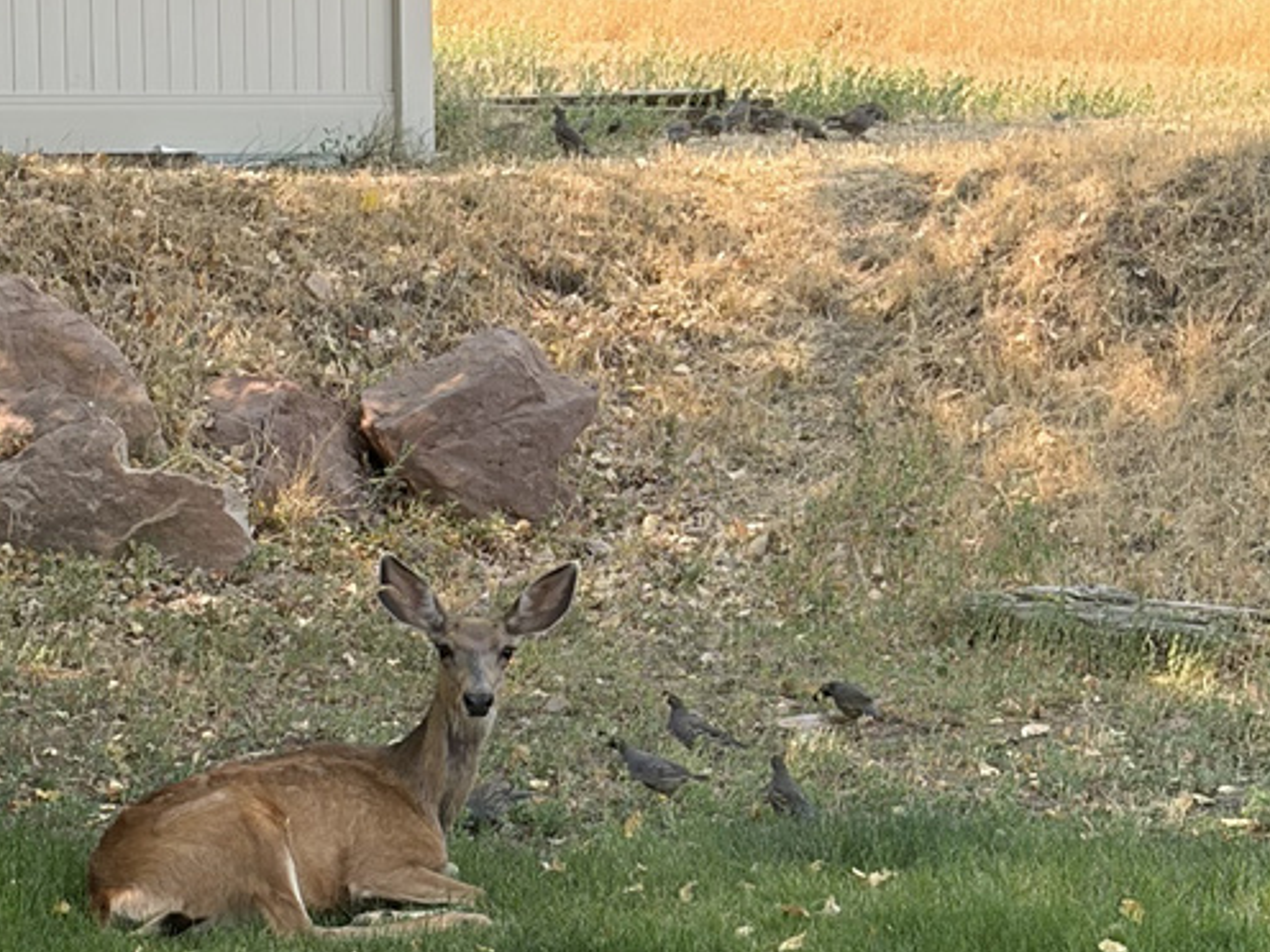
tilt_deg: -3.2
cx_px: 556
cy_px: 504
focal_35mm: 161
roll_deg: +1.2
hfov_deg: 12.3
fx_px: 5907
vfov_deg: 9.2
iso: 32
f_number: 1.6
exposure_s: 1/1393
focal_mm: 5.96
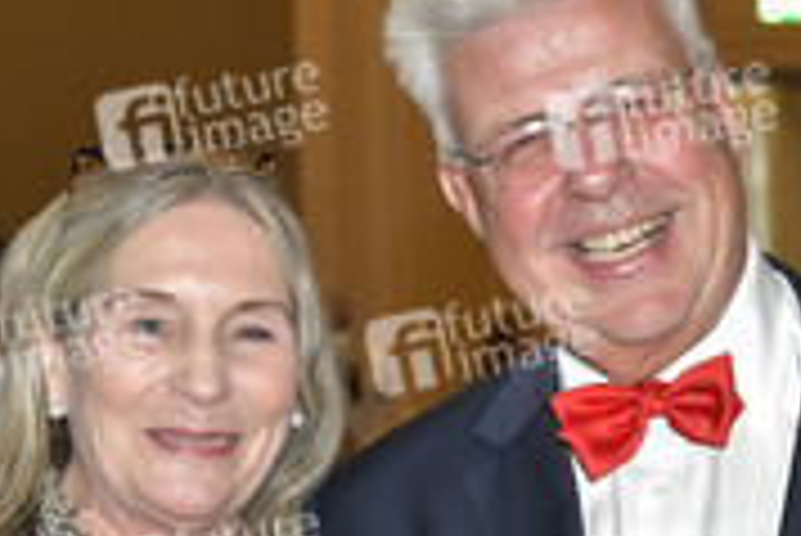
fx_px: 3941
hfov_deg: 11.6
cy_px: 455
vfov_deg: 7.8
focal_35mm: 177
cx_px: 542
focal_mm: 70
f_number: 6.3
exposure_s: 1/160
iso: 2500
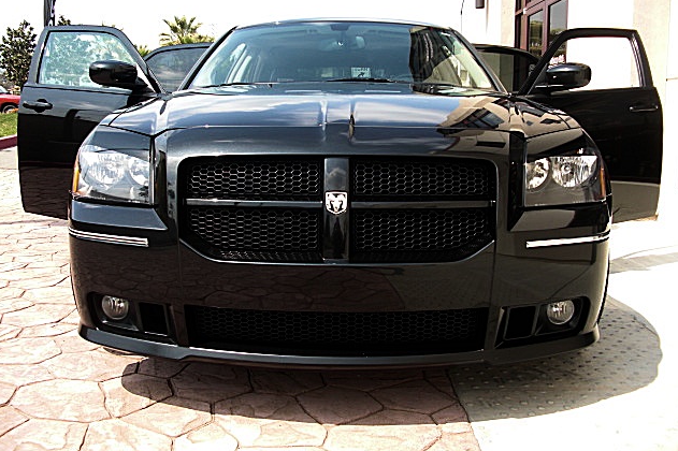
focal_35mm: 38
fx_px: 715
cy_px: 194
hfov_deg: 50.7
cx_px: 338
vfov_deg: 35.0
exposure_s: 1/400
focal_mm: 6.3
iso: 50
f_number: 2.8
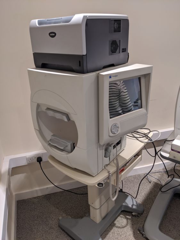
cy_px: 120
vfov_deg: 65.3
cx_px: 90
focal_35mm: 27
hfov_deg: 51.4
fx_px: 187
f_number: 1.73
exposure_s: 1/25
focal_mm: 4.38
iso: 77
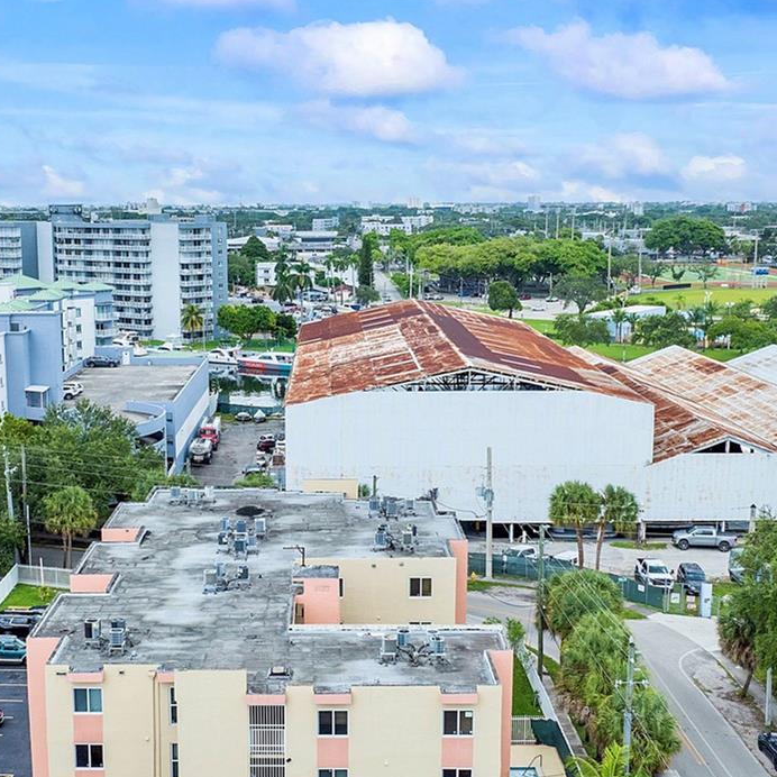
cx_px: 310
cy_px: 433
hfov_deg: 34.6
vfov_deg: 34.6
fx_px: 1244
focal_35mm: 49
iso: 150
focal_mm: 12.29
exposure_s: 1/2000
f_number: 2.8
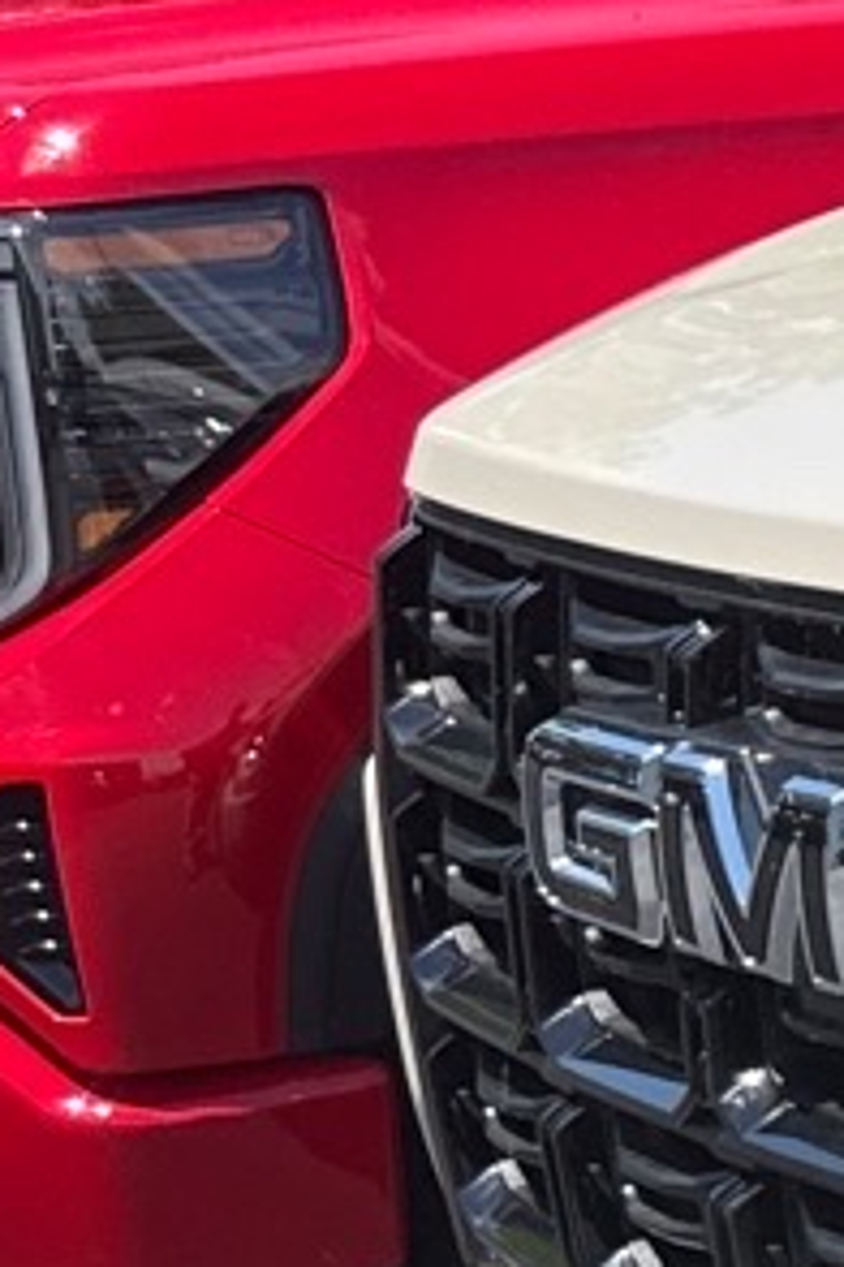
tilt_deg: -14.0
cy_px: 1172
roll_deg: +1.2
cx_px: 3238
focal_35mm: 136
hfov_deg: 7.5
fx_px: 4782
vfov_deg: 14.9
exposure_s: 1/3425
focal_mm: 6.76
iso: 80
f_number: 1.78
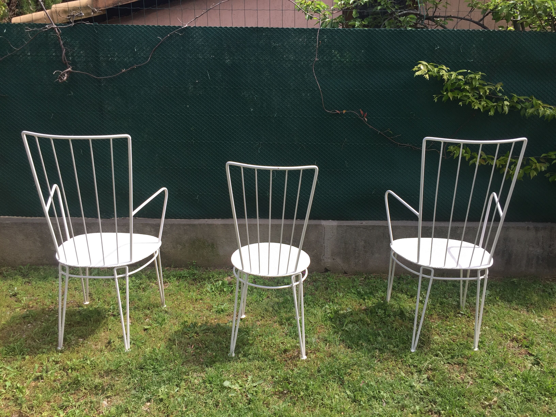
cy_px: 208
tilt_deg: -15.5
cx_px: 278
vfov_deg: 48.2
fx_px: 466
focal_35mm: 29
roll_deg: +0.7
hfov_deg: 61.7
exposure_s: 1/1014
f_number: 2.2
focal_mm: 4.15
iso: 32
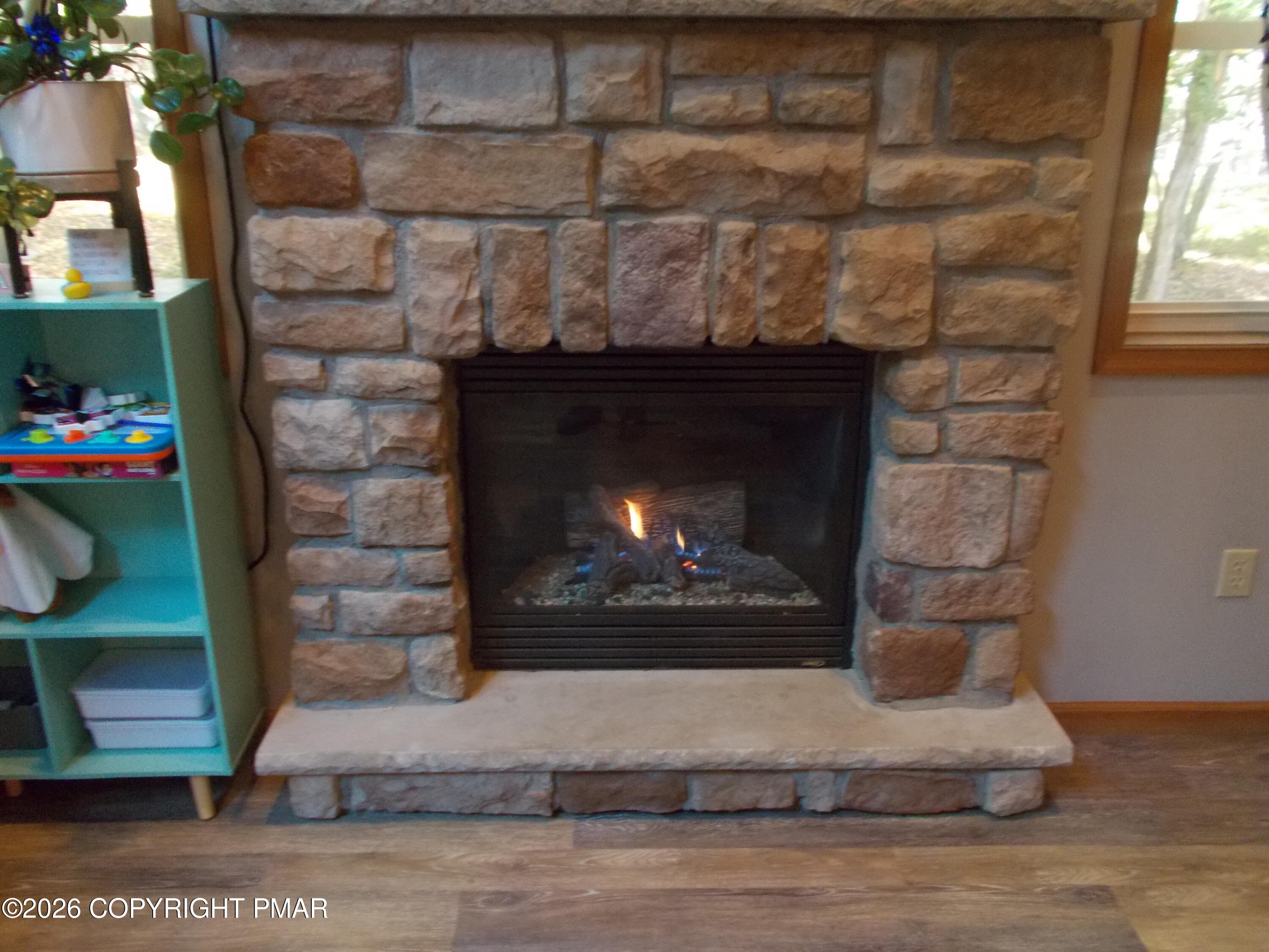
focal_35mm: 30
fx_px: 1100
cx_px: 634
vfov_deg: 46.8
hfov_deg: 60.0
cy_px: 476
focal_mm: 5.3
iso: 400
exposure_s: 1/10
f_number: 3.4
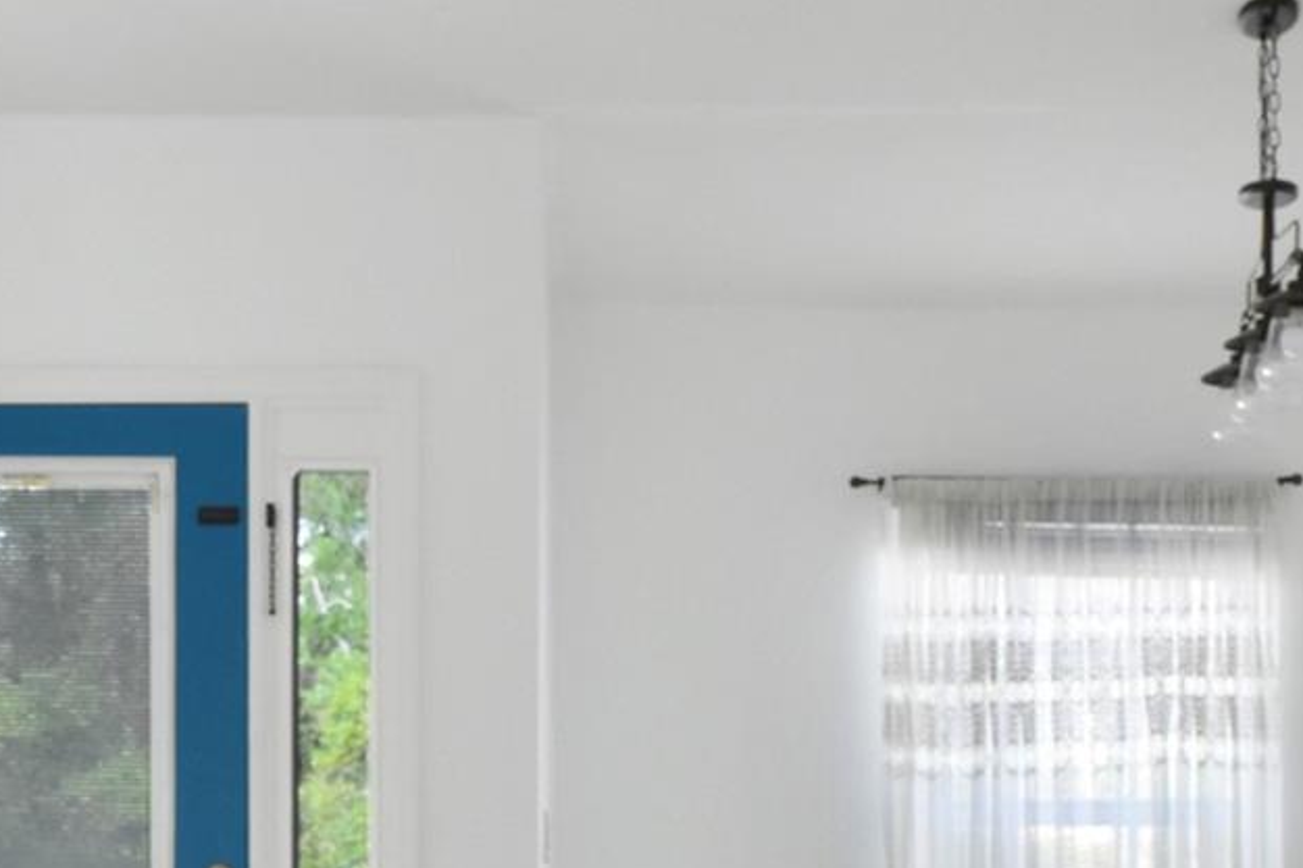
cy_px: 858
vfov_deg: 14.6
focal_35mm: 92
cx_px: 718
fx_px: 3329
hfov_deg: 22.1
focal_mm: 24
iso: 1600
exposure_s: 1/50
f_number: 10
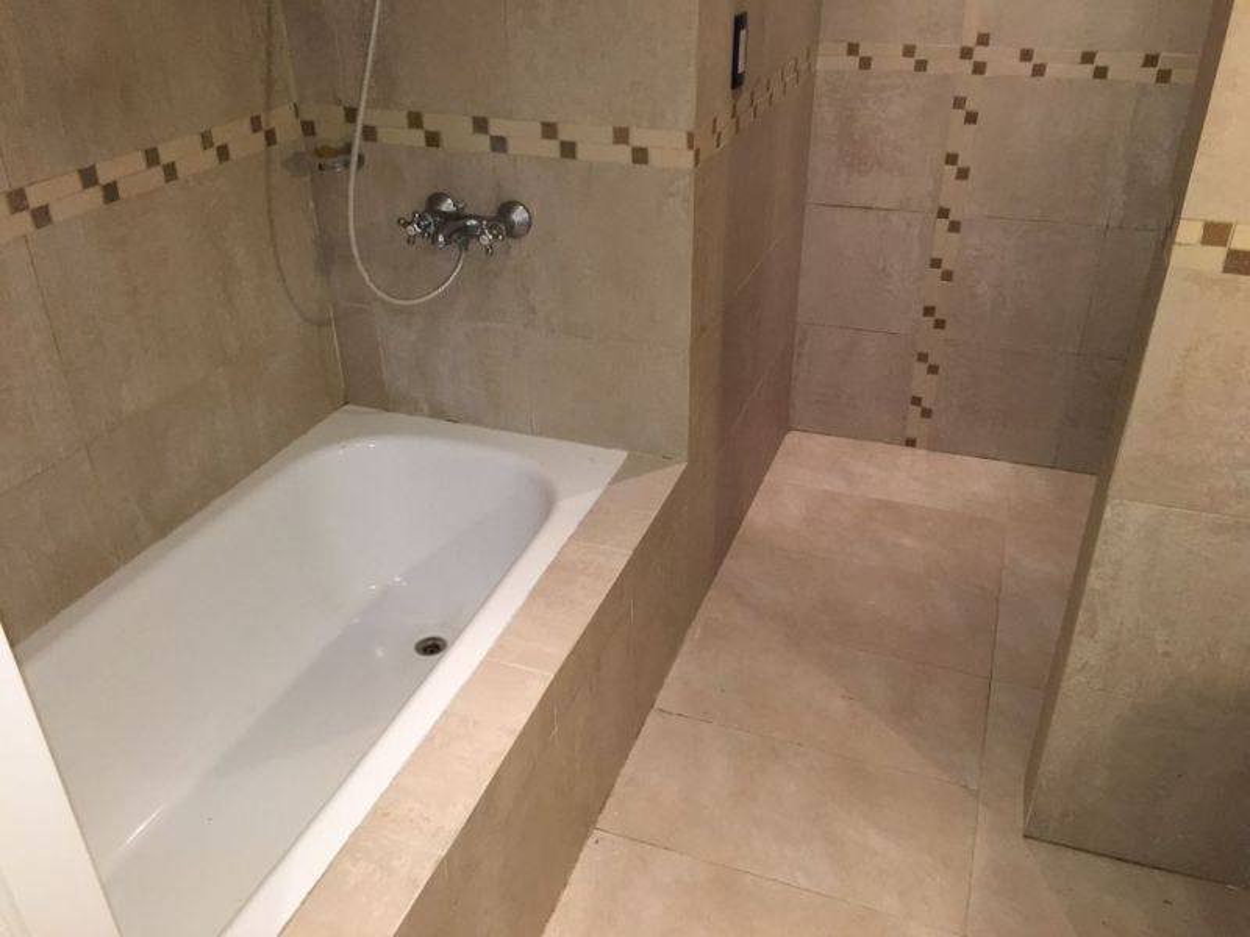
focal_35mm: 29
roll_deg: +0.7
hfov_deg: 61.7
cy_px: 468
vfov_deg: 48.2
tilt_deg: -30.4
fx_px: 1047
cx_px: 625
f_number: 2.2
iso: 80
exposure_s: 1/33
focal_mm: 4.15
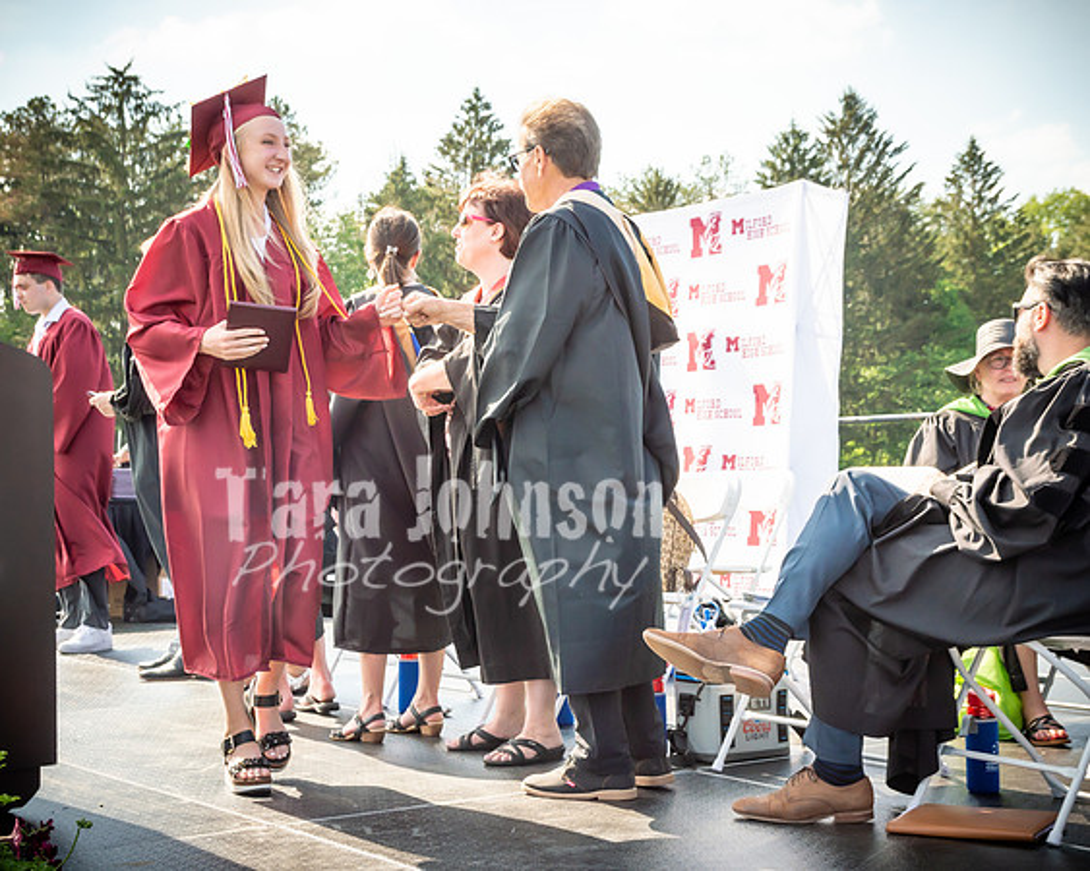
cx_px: 545
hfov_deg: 32.7
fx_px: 1855
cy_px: 436
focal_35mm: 58
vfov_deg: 26.4
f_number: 7.1
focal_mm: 34
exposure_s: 1/500
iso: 200
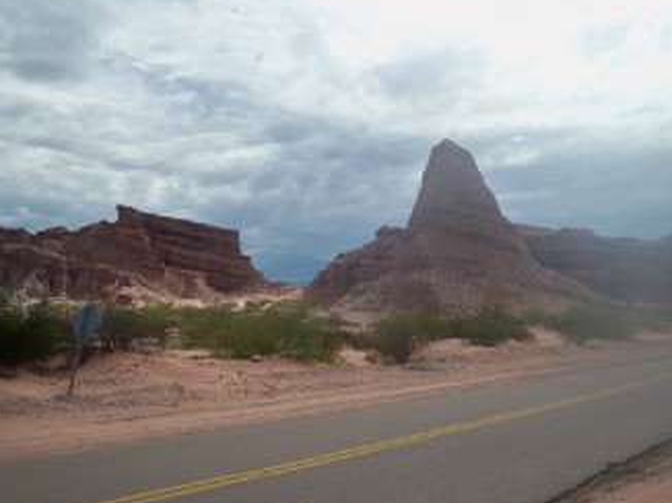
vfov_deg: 33.5
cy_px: 216
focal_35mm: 43
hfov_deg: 43.9
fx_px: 834
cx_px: 330
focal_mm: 6.3
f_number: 4.7
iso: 64
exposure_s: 1/500
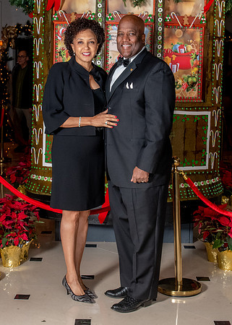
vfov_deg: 28.5
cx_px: 114
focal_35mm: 69
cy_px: 133
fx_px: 639
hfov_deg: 20.6
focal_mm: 32
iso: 1250
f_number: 6.3
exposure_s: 1/80
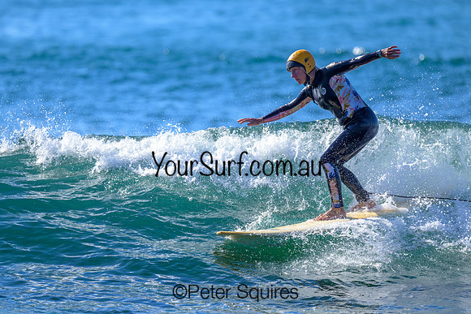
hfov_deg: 2.5
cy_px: 158
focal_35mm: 810
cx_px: 232
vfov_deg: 1.7
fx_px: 10604
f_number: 6.3
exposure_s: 1/2000
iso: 640
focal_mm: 800
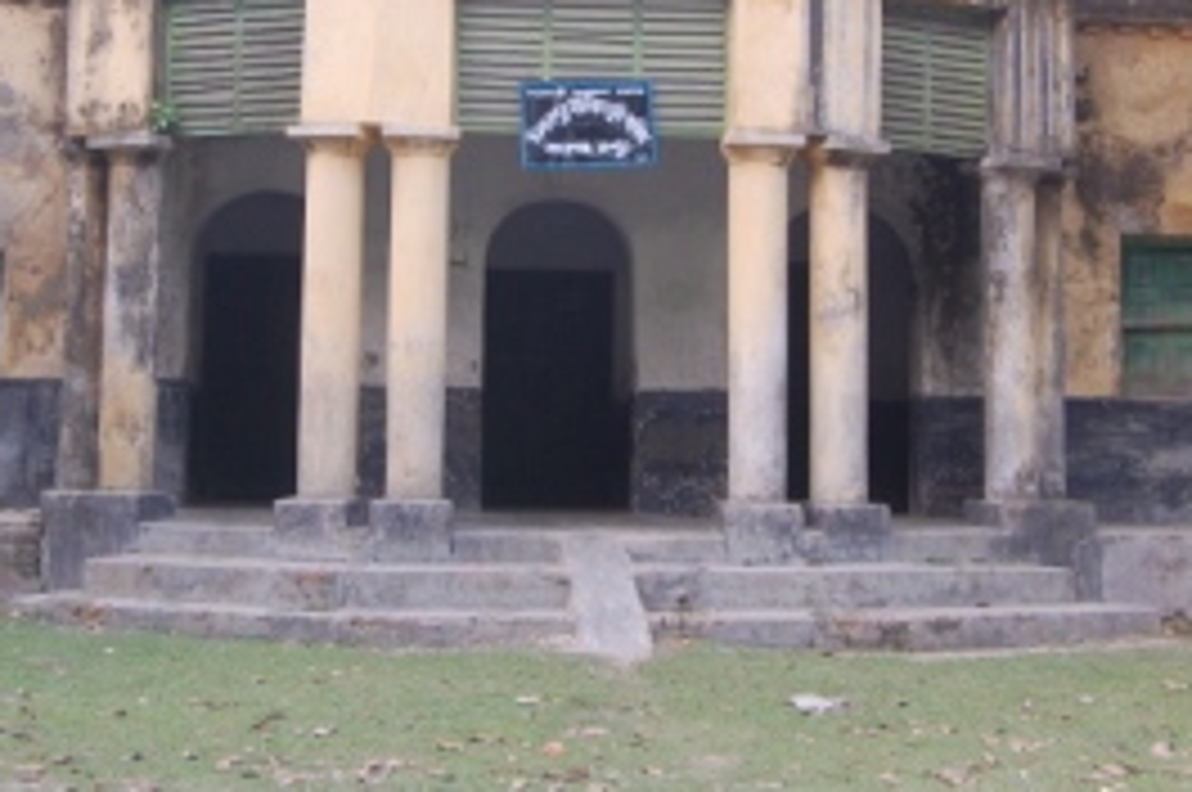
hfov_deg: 30.5
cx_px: 517
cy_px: 148
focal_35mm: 66
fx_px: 2183
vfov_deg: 20.3
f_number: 5.6
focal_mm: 26
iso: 400
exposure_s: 1/125
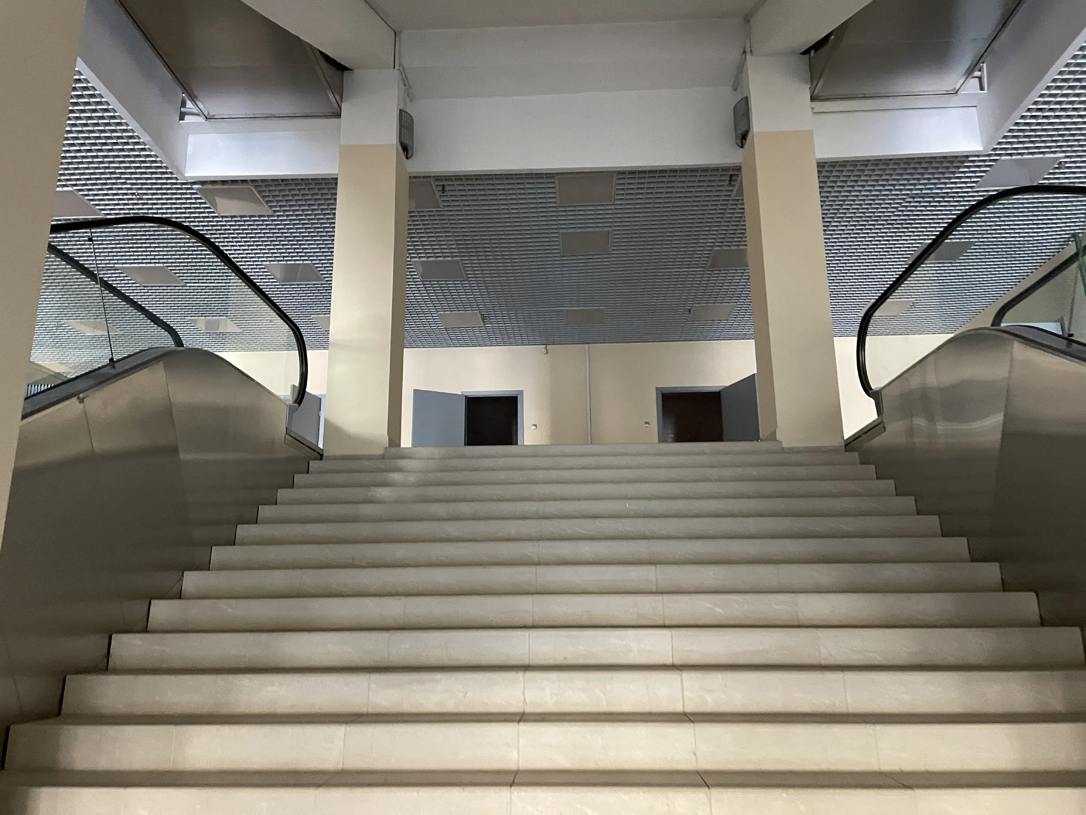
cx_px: 543
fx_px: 816
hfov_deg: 67.3
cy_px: 408
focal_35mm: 26
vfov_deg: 53.1
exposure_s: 1/43
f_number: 1.6
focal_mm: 4.2
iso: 500
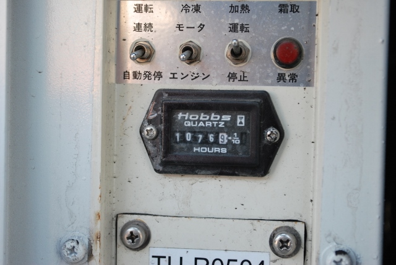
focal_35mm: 66
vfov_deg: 20.7
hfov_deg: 30.5
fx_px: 727
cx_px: 198
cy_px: 132
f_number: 5.3
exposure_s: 1/100
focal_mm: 44
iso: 400
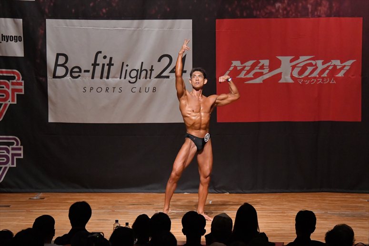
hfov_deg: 11.0
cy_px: 123
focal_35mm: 187
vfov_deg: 7.3
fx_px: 1916
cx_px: 184
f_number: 5.6
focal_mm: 125
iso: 8000
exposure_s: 1/400
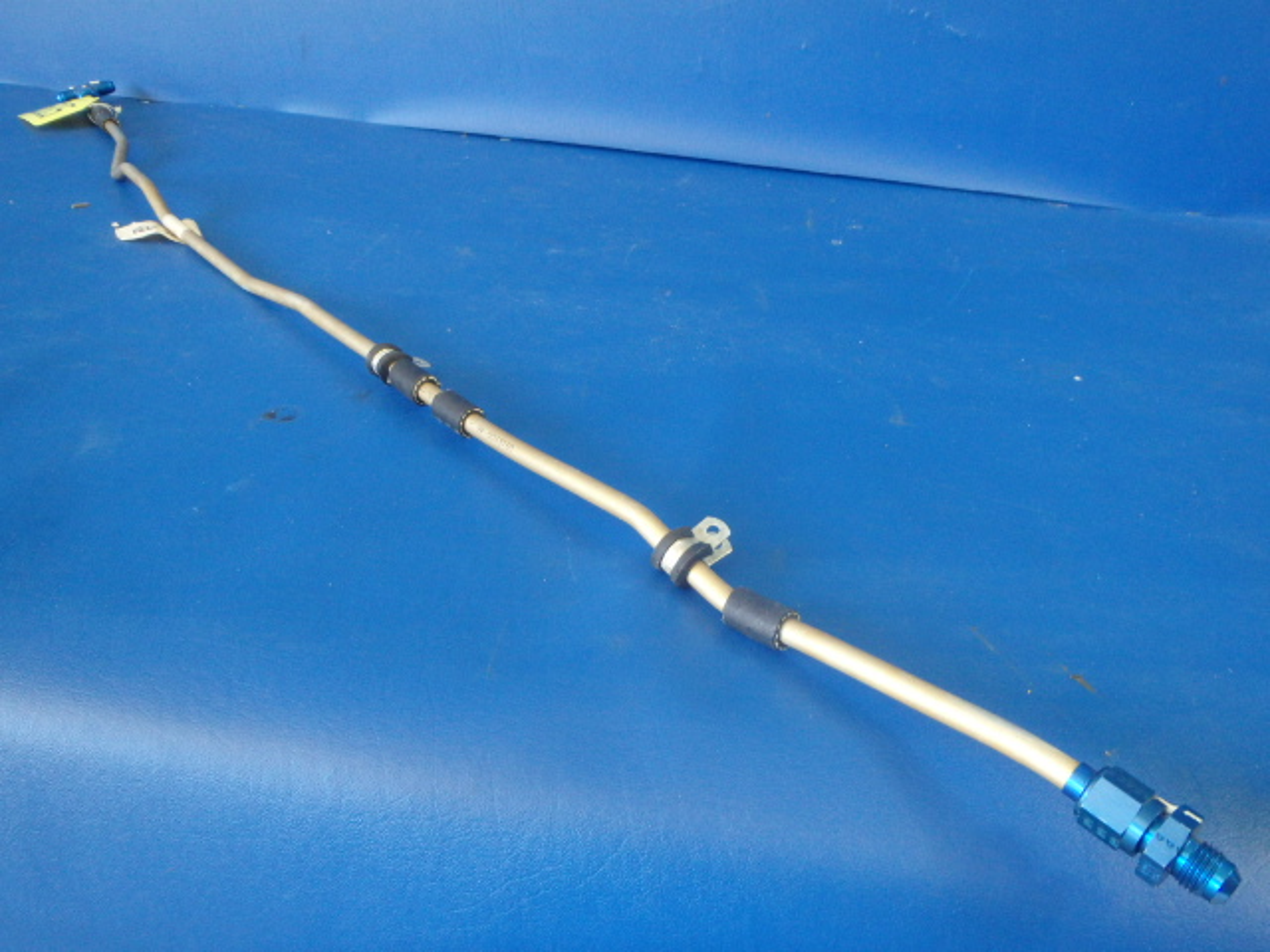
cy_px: 476
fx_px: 1027
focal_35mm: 28
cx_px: 635
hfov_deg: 63.4
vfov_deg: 49.7
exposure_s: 1/30
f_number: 3.9
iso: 500
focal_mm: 5
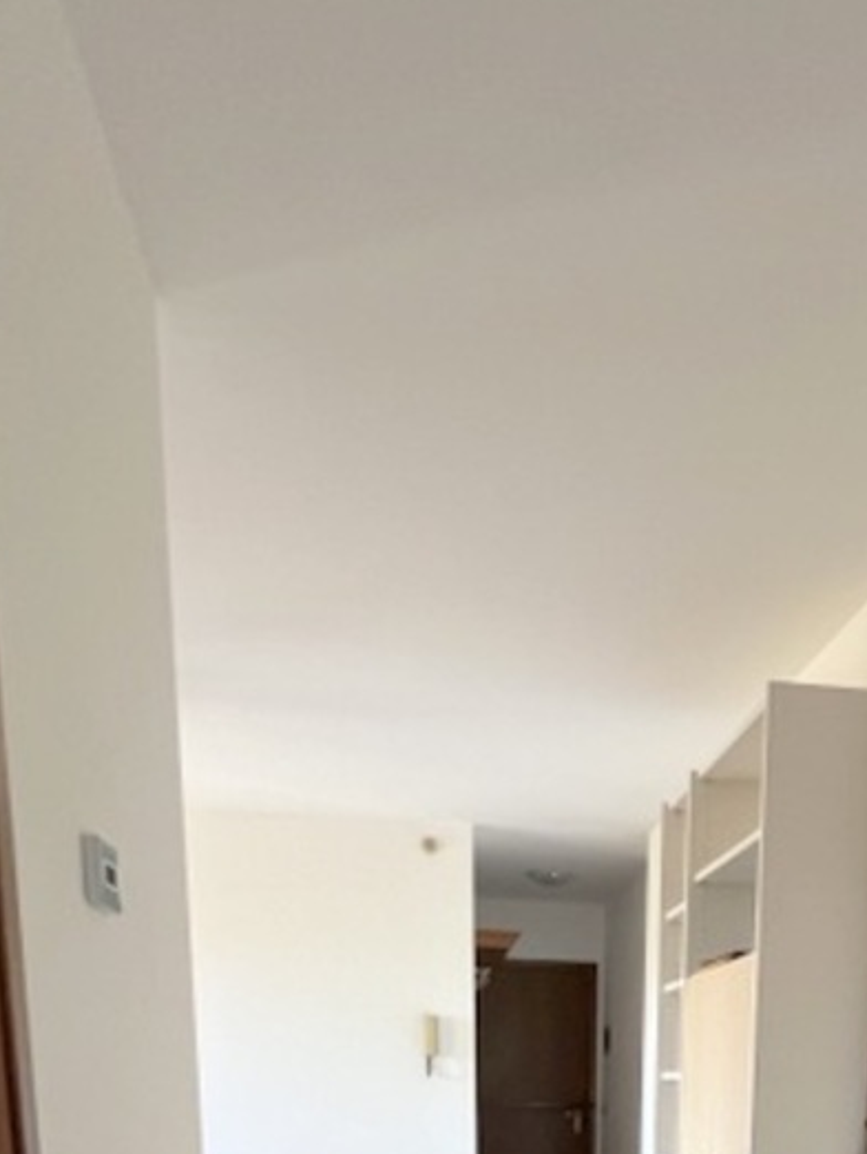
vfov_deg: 40.1
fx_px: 1135
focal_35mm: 34
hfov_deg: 40.7
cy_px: 1352
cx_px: 646
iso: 200
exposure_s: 1/99
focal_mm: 1.57
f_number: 1.8
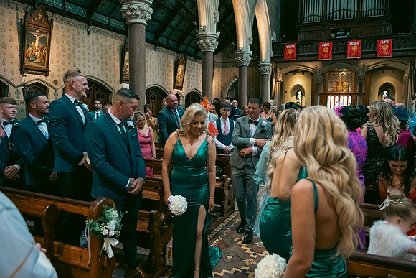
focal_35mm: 27
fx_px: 312
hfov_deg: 67.4
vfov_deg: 48.0
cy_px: 139
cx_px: 208
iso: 1600
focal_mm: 27
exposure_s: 1/160
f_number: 3.5
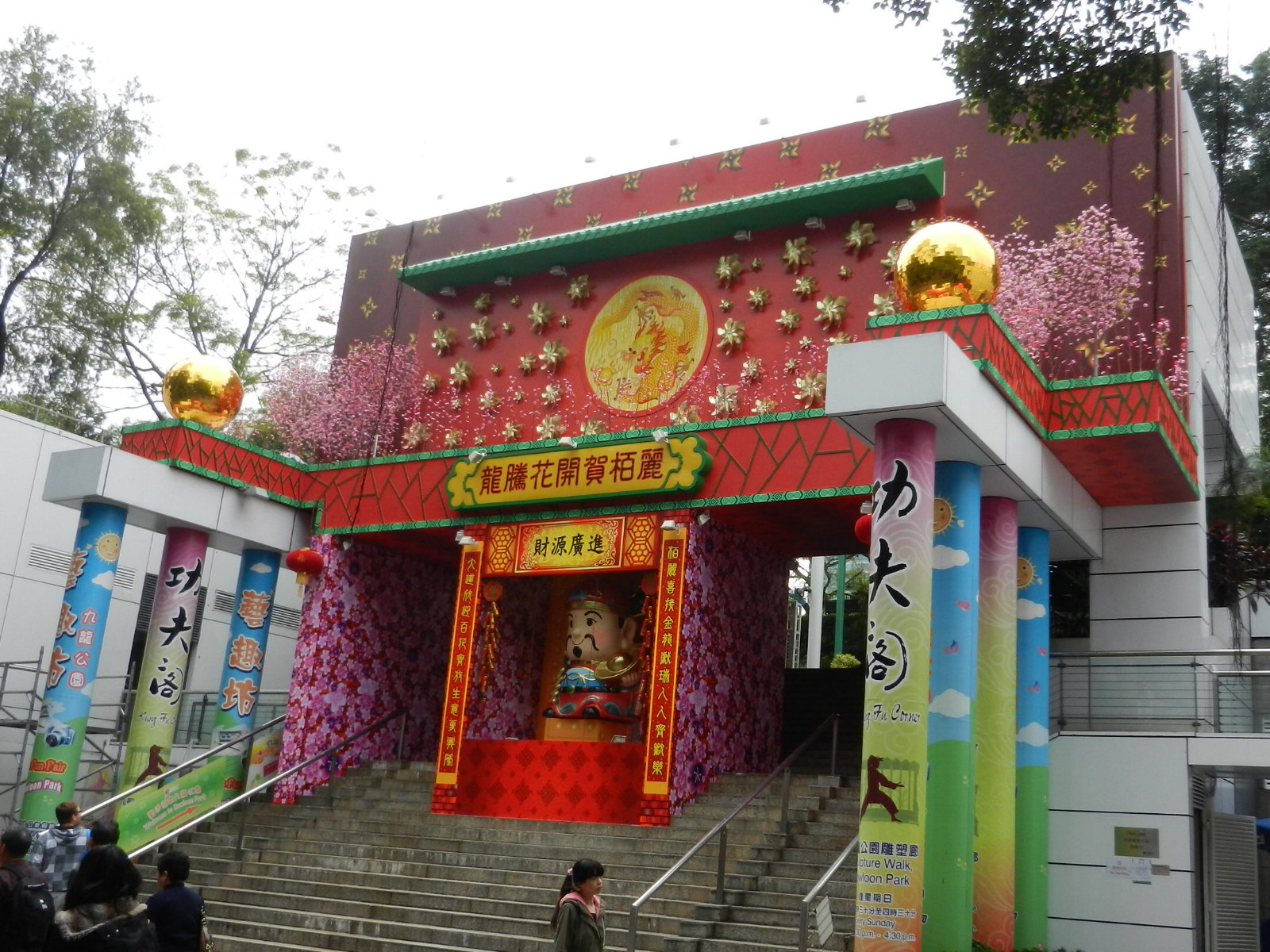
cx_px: 635
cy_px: 476
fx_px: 1064
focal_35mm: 29
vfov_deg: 48.2
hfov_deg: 61.7
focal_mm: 5.1
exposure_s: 1/400
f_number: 3.6
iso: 160
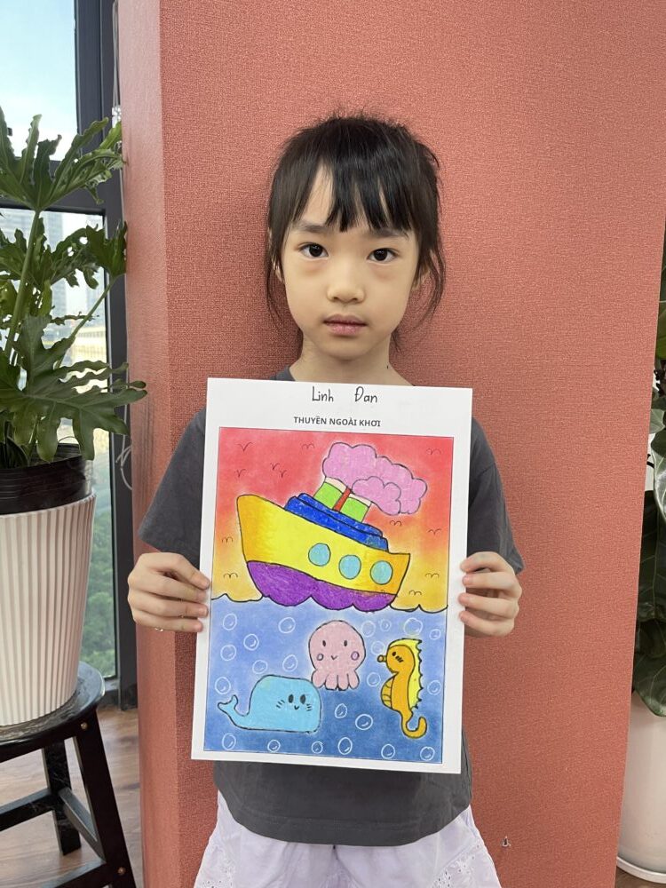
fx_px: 641
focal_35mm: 25
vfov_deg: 69.4
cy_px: 444
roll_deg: -0.2
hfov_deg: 54.9
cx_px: 333
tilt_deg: -8.3
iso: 125
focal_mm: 5.1
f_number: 1.6
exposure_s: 1/85
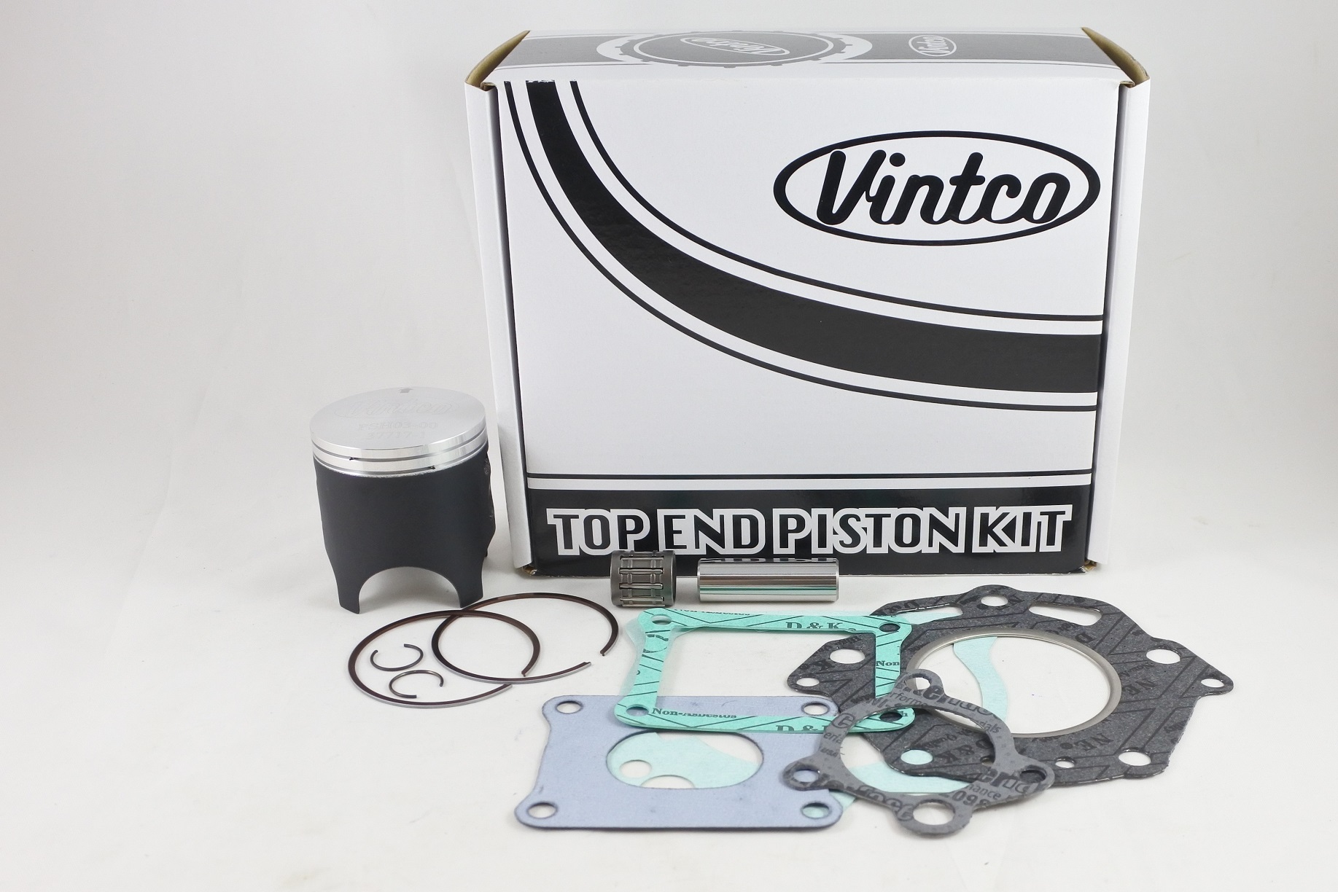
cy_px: 446
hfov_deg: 58.7
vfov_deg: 41.1
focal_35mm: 32
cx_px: 669
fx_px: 1189
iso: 450
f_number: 3.8
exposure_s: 1/125
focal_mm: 12.1
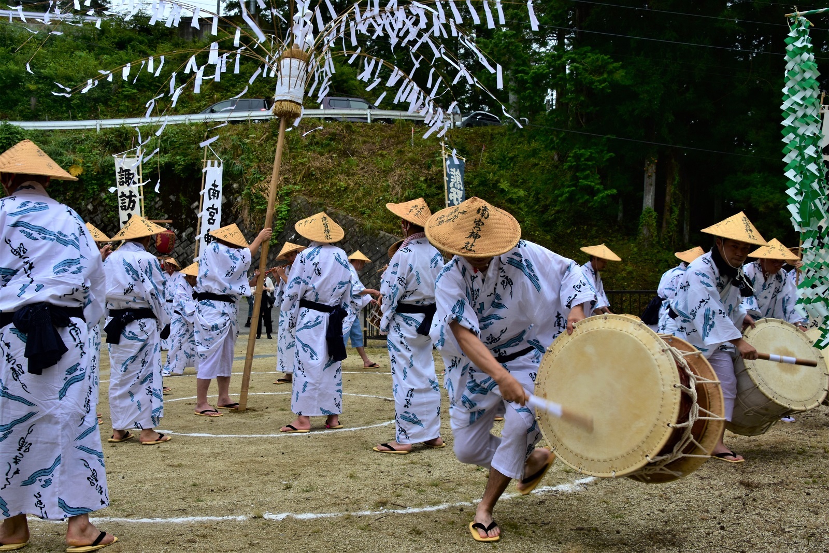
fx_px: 760
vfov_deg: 40.0
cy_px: 276
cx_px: 414
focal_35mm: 33
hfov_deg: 57.2
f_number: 10
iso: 100
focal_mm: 22
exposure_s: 1/125
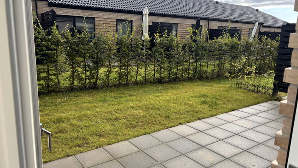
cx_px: 151
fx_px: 229
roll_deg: -1.6
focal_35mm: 29
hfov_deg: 66.0
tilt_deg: -10.7
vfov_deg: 40.2
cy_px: 84
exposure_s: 1/446
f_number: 1.6
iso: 50
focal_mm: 5.96
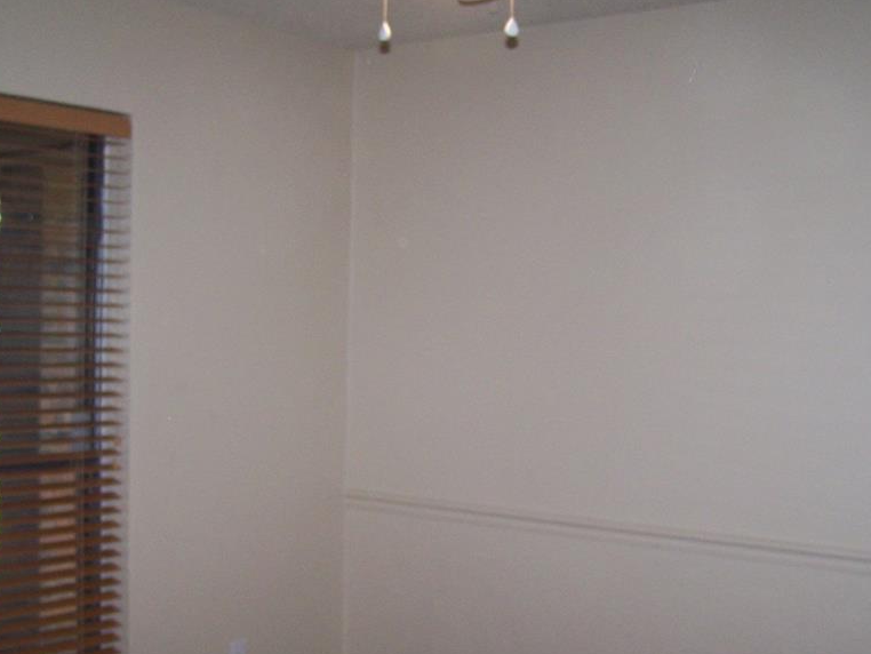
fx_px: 1284
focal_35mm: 51
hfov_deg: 37.5
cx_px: 441
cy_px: 396
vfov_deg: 28.5
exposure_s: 1/60
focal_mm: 6.3
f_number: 2.8
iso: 160
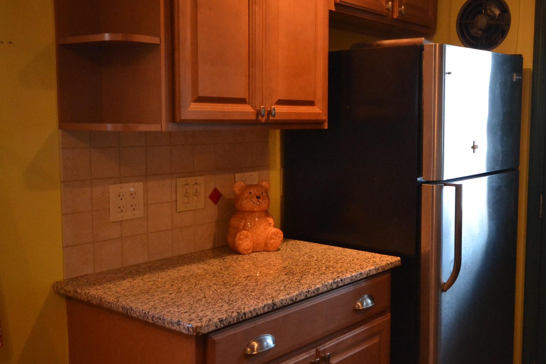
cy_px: 181
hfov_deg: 46.7
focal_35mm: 41
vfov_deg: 32.6
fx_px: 622
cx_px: 363
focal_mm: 20
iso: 2200
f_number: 5.6
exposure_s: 1/60
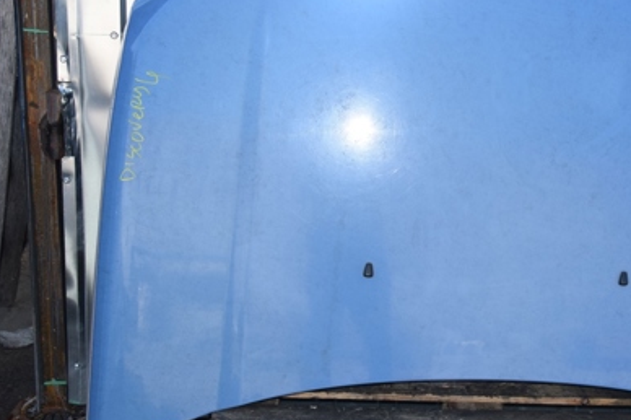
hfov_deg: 32.0
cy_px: 202
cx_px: 463
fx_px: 1083
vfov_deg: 21.9
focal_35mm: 62
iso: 800
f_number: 14
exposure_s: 1/200
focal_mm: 25
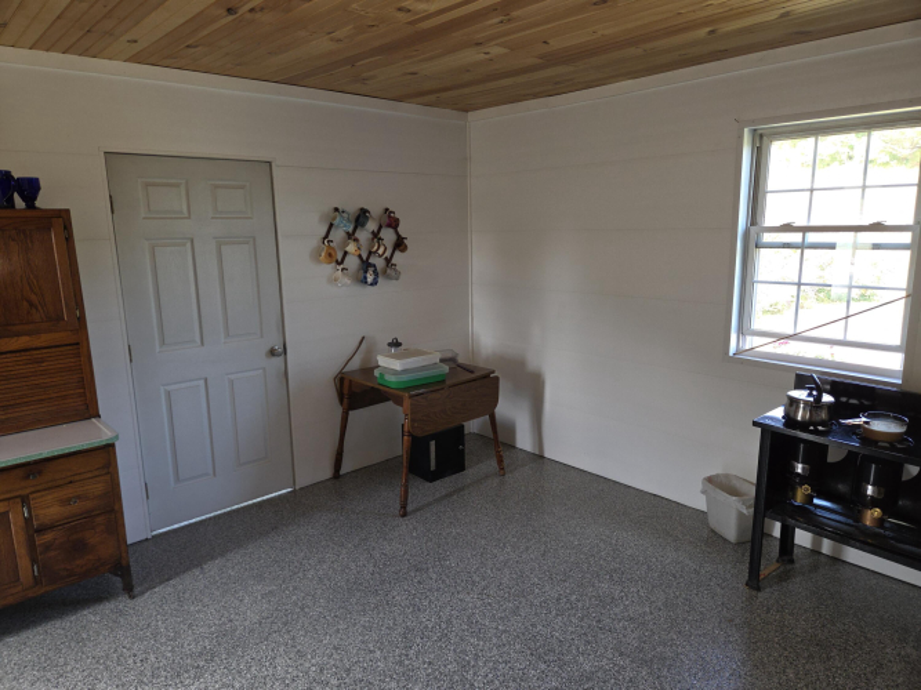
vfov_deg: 58.9
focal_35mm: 23
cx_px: 460
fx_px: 612
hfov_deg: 73.9
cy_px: 345
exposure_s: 1/60
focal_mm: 5.4
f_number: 1.8
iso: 125
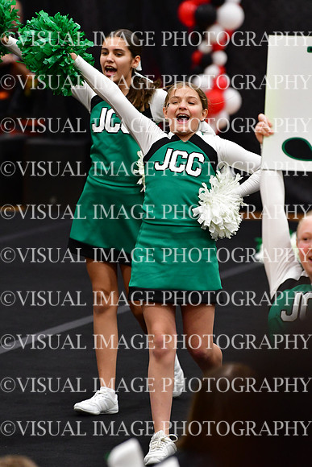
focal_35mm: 300
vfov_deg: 6.9
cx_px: 156
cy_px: 234
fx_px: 3897
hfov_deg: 4.6
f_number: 3.5
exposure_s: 1/500
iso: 4000
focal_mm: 200
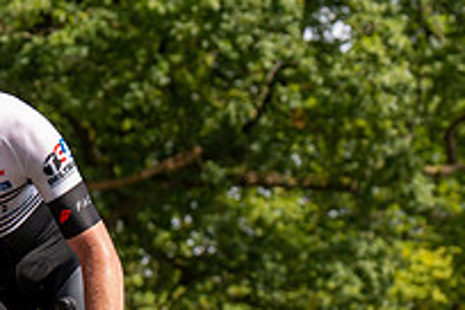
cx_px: 34
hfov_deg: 7.3
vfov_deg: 4.9
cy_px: 370
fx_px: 3642
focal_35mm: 282
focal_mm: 79
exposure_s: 1/1000
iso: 200
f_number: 5
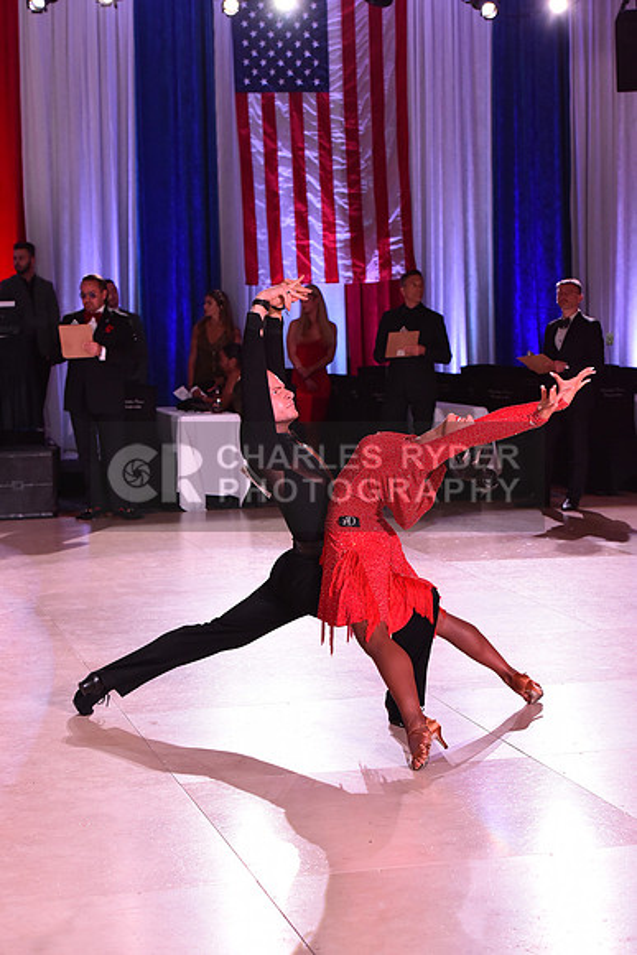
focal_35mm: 82
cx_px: 318
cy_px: 478
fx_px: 2175
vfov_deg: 24.8
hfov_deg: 16.7
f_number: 5.6
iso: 2500
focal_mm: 82
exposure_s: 1/320
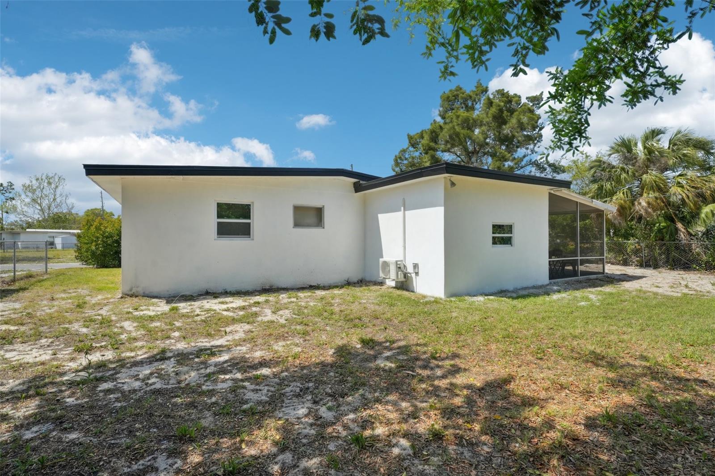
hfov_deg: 95.3
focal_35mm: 16
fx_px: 326
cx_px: 358
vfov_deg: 72.4
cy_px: 238
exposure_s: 1/1250
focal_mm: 16.4
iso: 400
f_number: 8
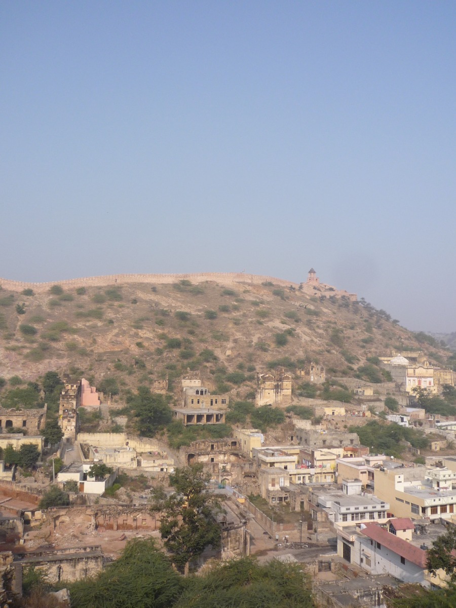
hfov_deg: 48.2
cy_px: 304
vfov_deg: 61.7
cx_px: 228
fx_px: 509
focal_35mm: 29
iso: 100
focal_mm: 4.4
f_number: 4
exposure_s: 1/800
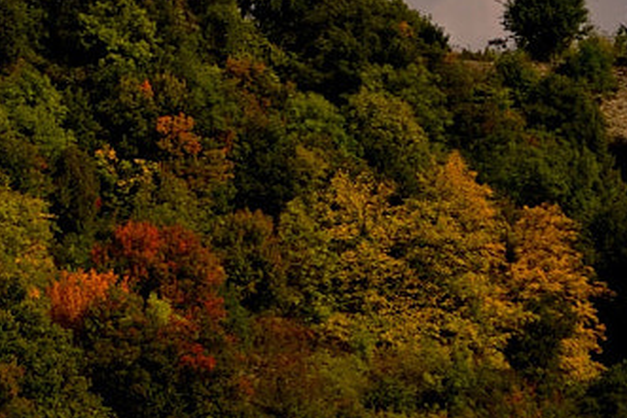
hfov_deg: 3.8
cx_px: -750
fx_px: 9269
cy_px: -363
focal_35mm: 532
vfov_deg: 2.6
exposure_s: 1/250
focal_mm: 110
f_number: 6.3
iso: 250
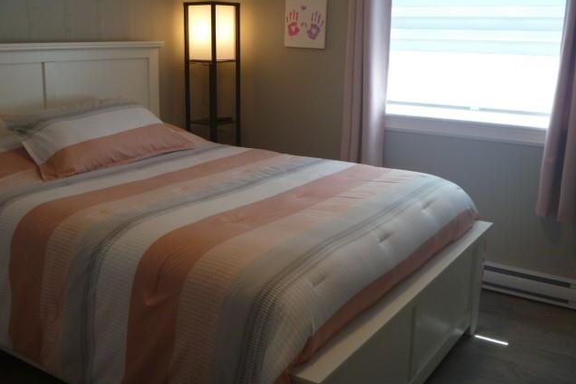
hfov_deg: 51.9
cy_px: 172
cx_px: 289
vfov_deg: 35.9
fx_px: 592
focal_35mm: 37
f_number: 3.5
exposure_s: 1/30
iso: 160
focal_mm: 6.3
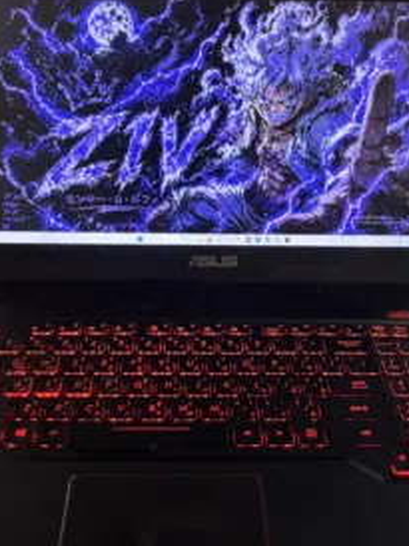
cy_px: 245
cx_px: 202
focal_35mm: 38
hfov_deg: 37.7
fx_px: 600
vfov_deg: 48.9
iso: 250
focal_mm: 5.96
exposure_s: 1/50
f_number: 1.6
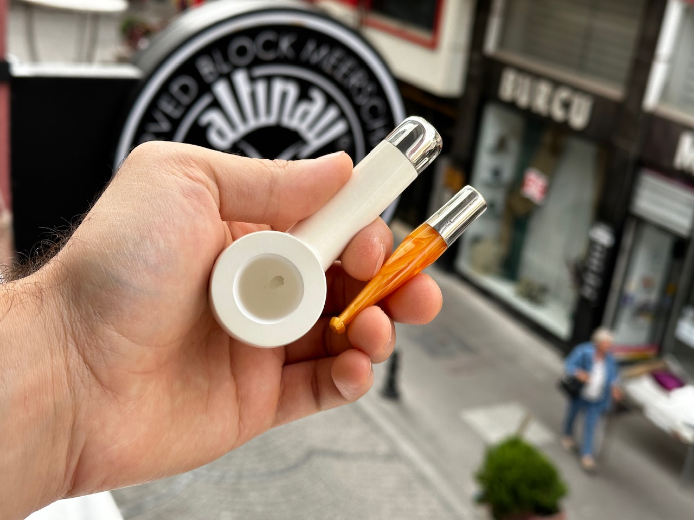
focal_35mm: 48
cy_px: 260
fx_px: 962
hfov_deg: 39.7
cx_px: 347
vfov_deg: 30.3
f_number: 1.78
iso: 64
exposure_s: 1/762
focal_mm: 6.86
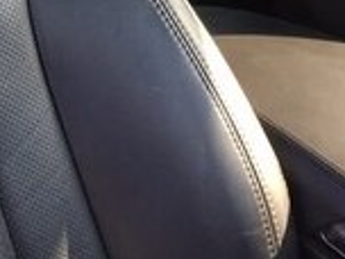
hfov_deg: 15.6
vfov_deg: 11.3
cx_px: 116
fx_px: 1256
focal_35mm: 126
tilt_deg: -17.3
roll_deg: +0.7
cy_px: -135
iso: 25
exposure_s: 1/100
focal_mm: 4.15
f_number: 2.2
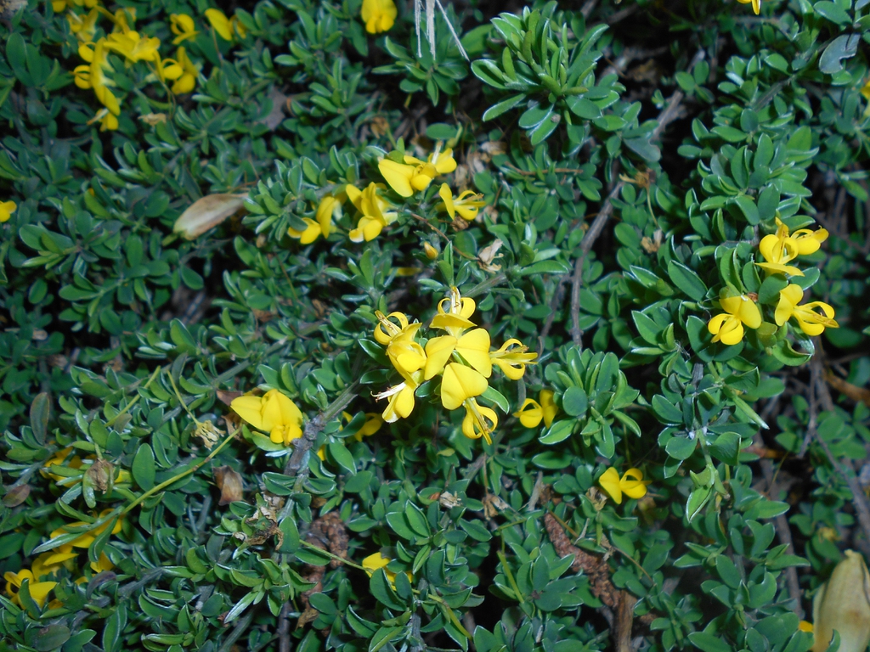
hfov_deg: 60.0
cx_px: 435
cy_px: 326
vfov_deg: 46.8
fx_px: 754
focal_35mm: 30
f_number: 8.5
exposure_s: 1/125
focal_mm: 5.1
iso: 80
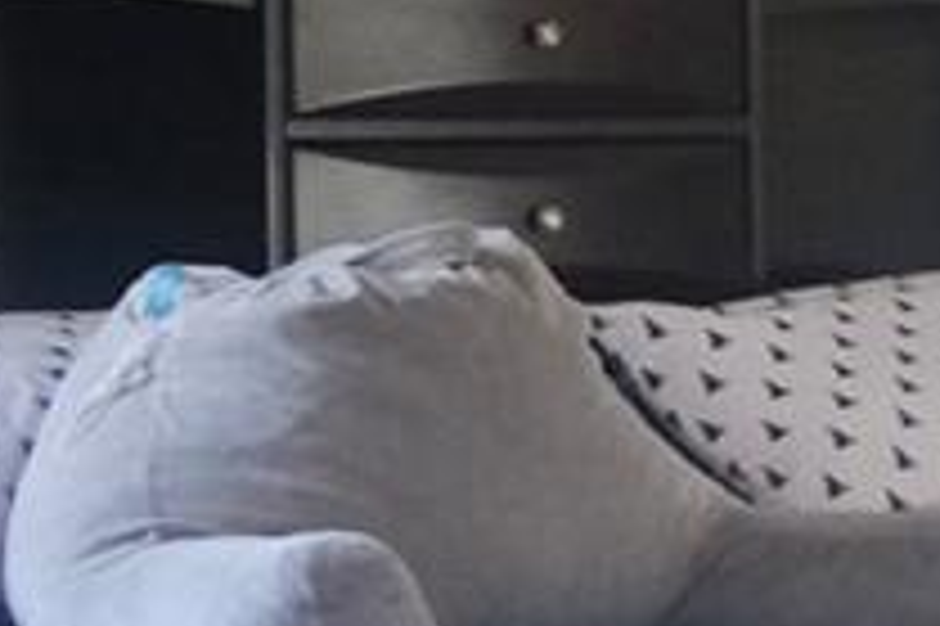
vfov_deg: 7.8
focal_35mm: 176
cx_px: 2055
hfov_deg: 10.5
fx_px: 4592
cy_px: 144
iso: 2500
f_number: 3.5
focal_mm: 15
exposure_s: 1/100
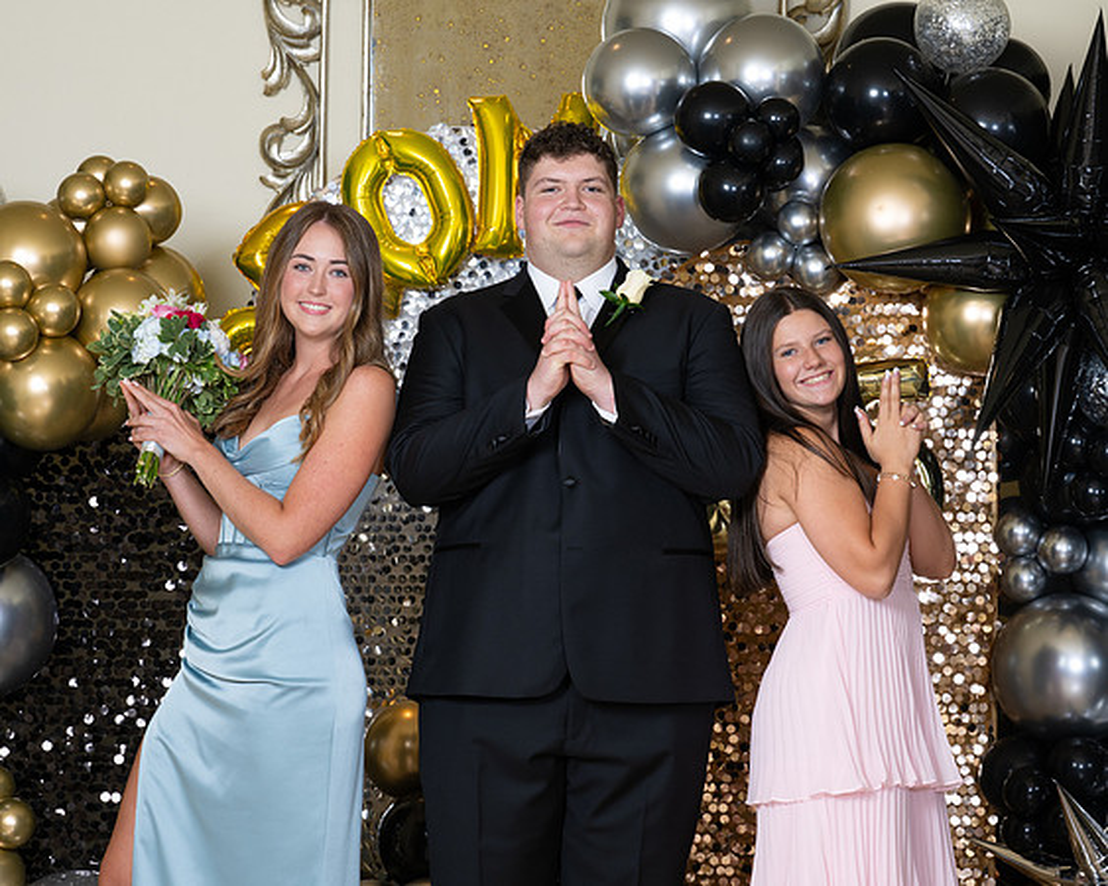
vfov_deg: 10.7
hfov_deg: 13.4
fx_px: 4715
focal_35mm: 144
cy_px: 464
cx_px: 531
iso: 320
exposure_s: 1/100
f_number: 8
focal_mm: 120
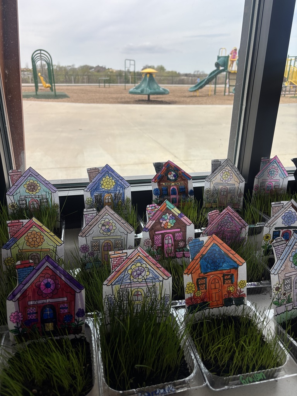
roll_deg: -1.1
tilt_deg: -21.4
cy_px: 198
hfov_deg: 53.1
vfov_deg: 67.3
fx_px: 297
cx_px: 148
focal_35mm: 26
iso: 50
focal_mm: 5.96
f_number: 1.6
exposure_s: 1/396
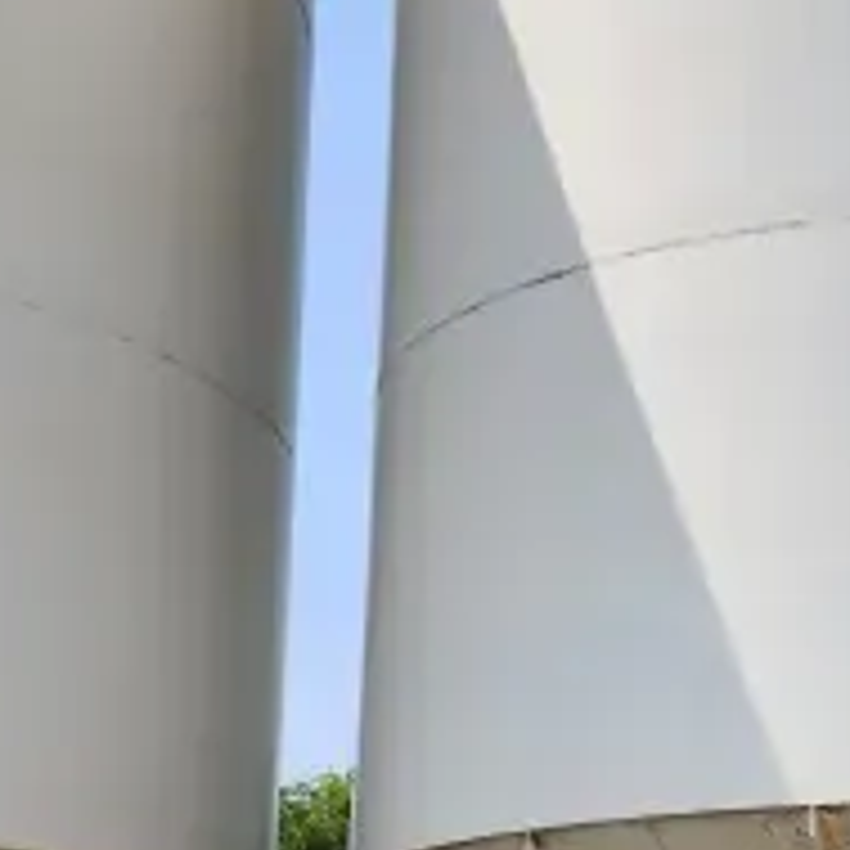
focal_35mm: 103
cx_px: 958
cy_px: 567
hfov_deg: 16.3
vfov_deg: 16.9
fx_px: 2861
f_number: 1.8
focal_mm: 6.4
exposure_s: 1/1332
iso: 12
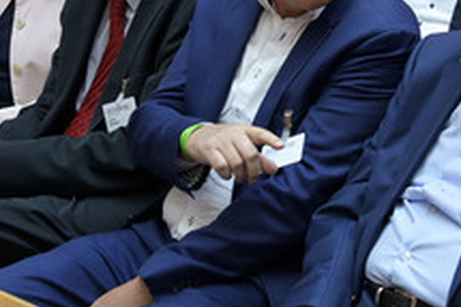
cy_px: 101
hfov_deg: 19.3
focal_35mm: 105
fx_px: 1344
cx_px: 376
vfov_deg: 13.0
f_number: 5
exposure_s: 1/500
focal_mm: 50
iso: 1600
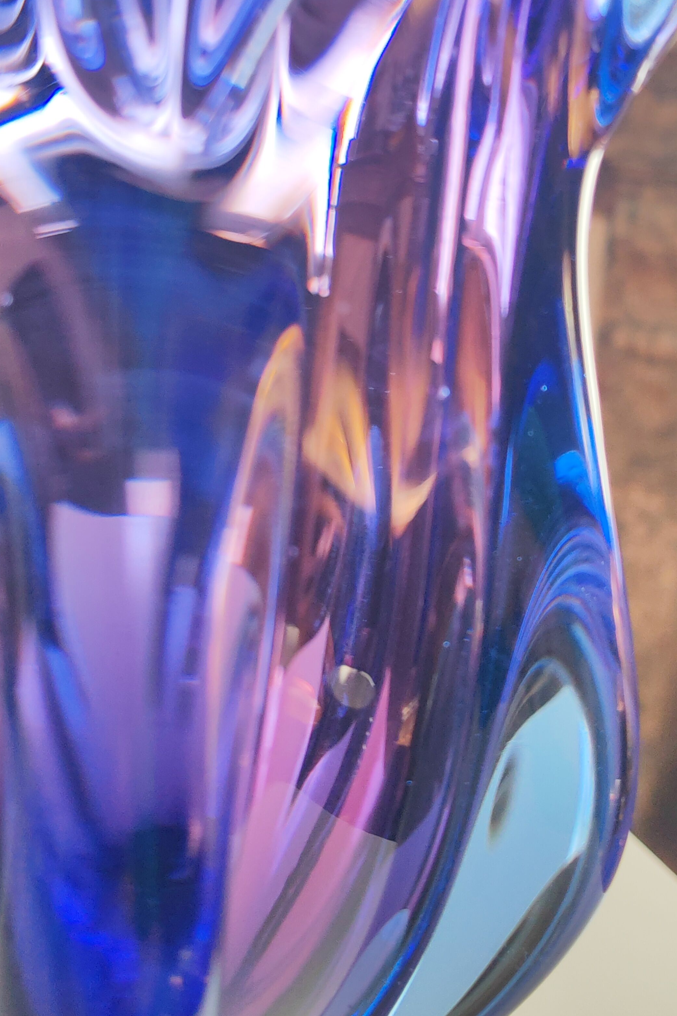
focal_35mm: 53
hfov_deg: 25.5
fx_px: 1495
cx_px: 358
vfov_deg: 37.3
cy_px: 383
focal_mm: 5.53
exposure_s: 1/110
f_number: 1.8
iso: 50
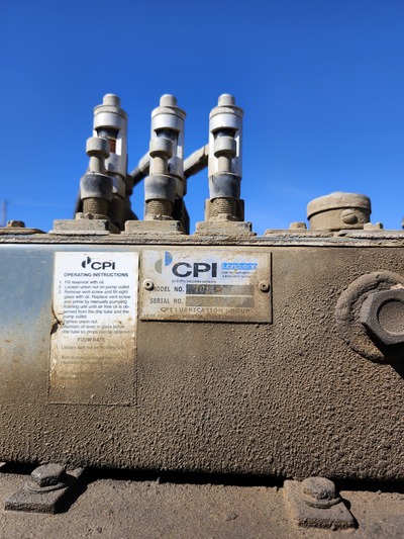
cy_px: 270
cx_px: 202
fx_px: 358
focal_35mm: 23
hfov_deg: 58.9
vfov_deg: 73.9
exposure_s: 1/1369
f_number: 1.8
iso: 25
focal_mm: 5.54
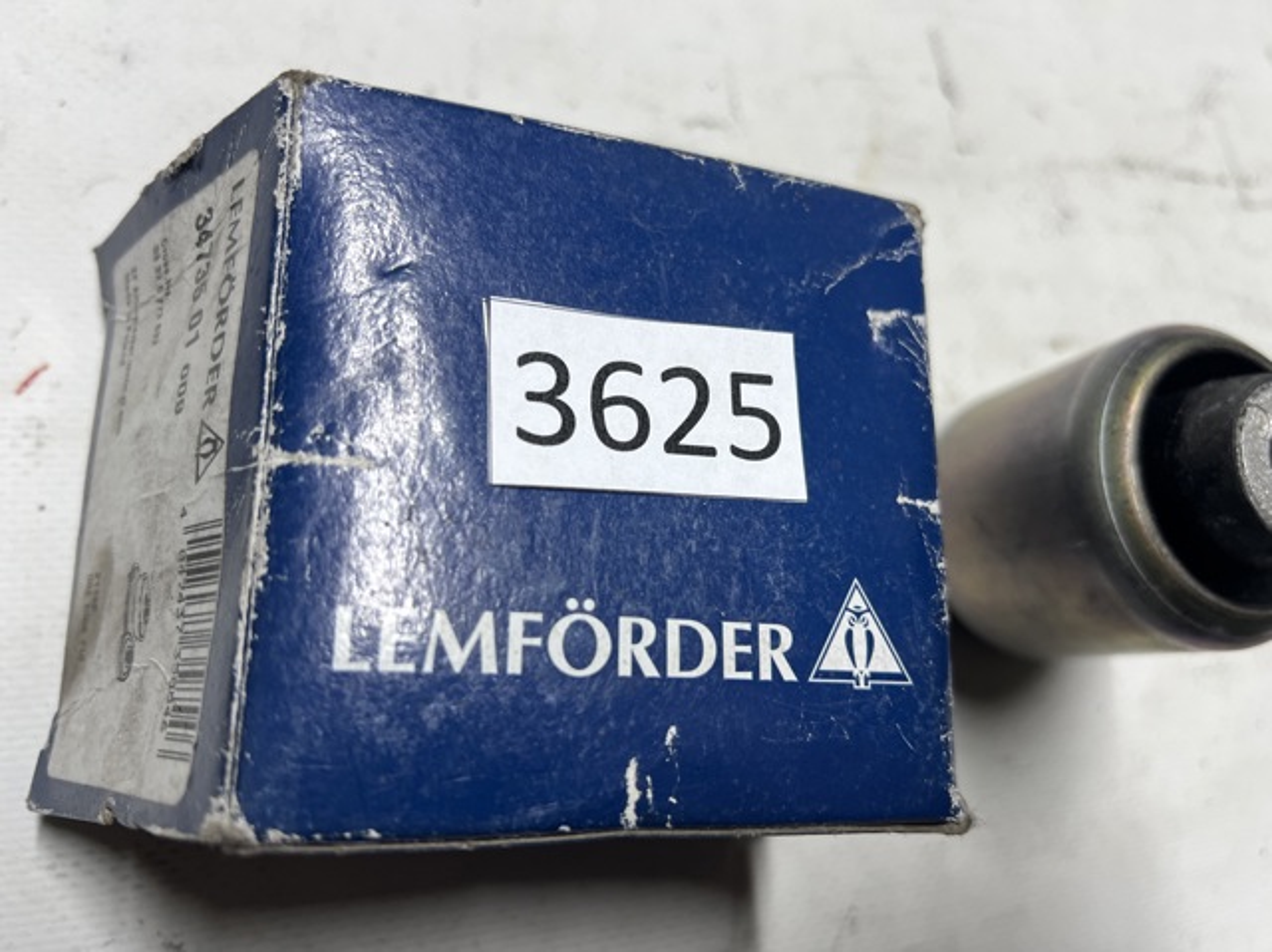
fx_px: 955
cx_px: 636
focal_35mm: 26
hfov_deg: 67.3
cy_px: 476
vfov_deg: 53.0
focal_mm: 5.7
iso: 100
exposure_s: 1/100
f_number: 1.5
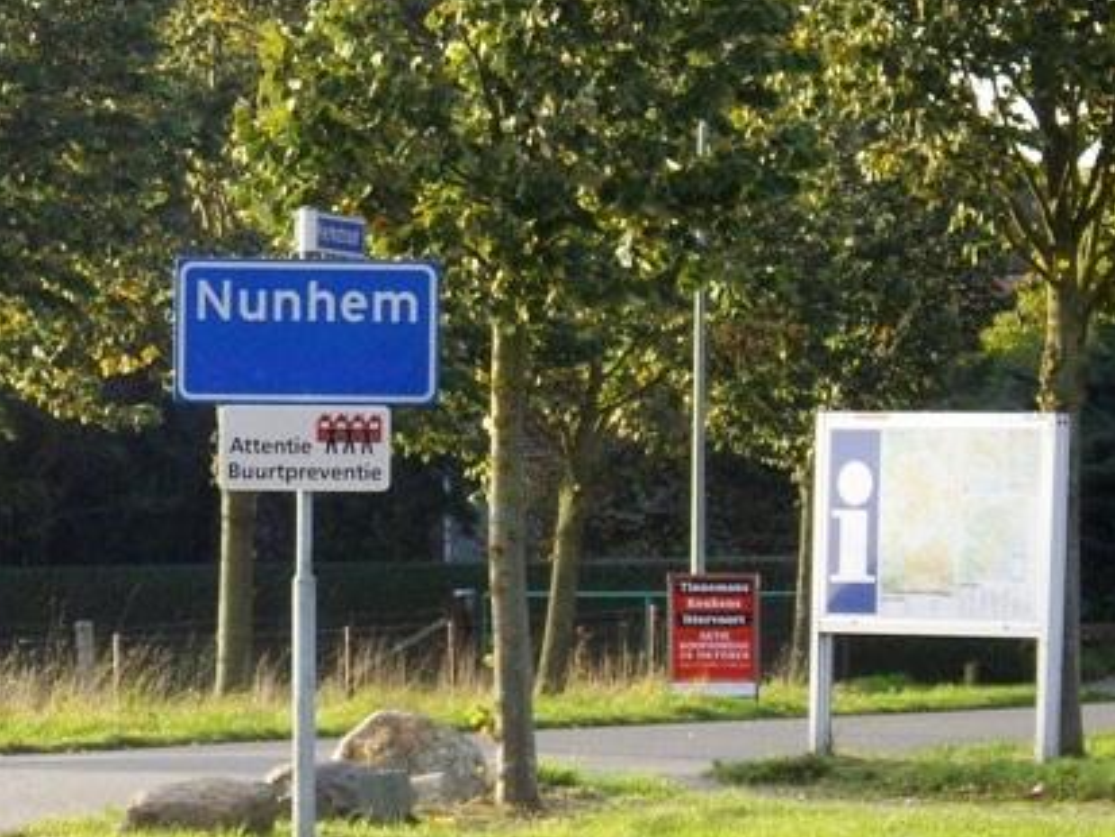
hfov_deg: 11.3
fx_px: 5638
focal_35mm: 175
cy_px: 281
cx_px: 256
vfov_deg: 8.5
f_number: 5.4
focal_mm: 23.7
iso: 200
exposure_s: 1/200
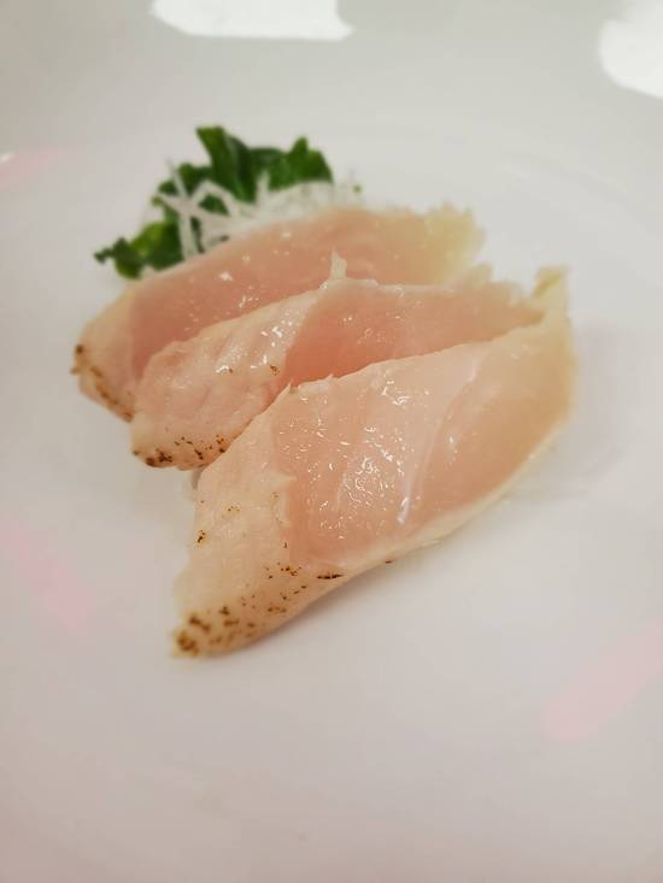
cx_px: 332
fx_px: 664
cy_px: 442
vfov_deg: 67.3
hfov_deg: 53.1
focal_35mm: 26
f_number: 1.5
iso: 100
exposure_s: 1/120
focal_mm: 4.3
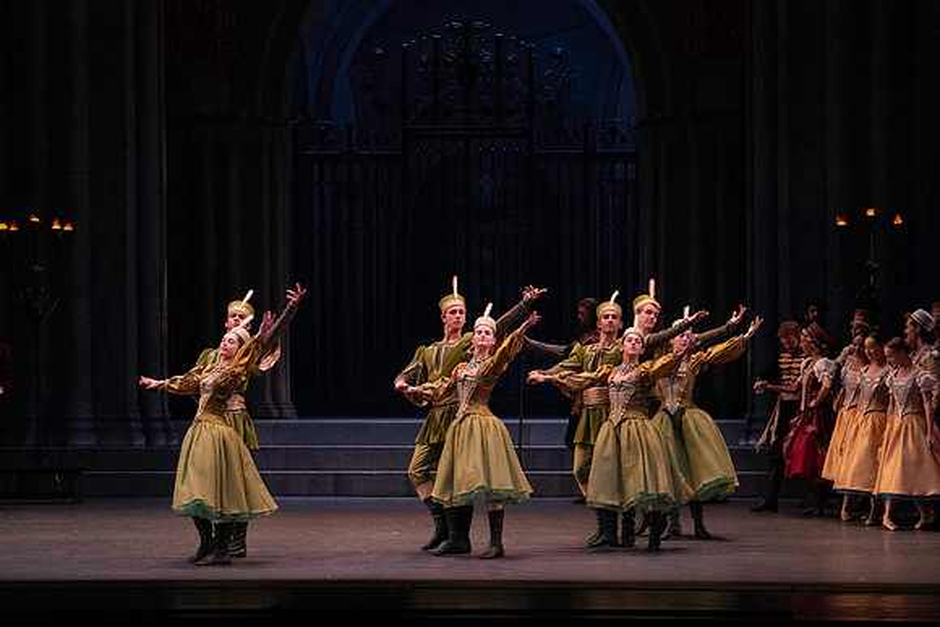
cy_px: 314
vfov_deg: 10.6
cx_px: 470
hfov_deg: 15.9
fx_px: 3369
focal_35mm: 129
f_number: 7.1
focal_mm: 129
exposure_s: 1/400
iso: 12800
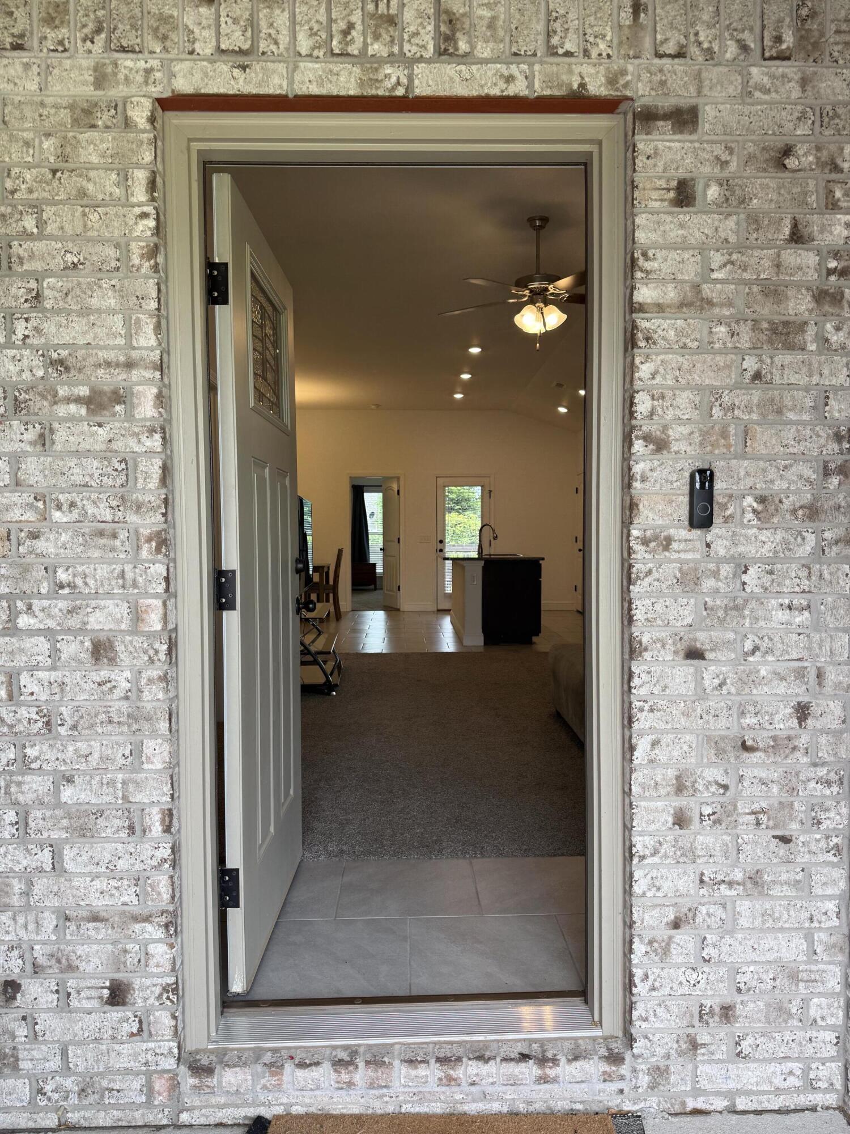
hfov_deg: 56.8
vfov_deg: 71.6
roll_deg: +0.5
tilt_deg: -1.5
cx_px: 425
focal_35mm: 24
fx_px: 786
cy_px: 567
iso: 64
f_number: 1.78
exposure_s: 1/120
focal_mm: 6.76
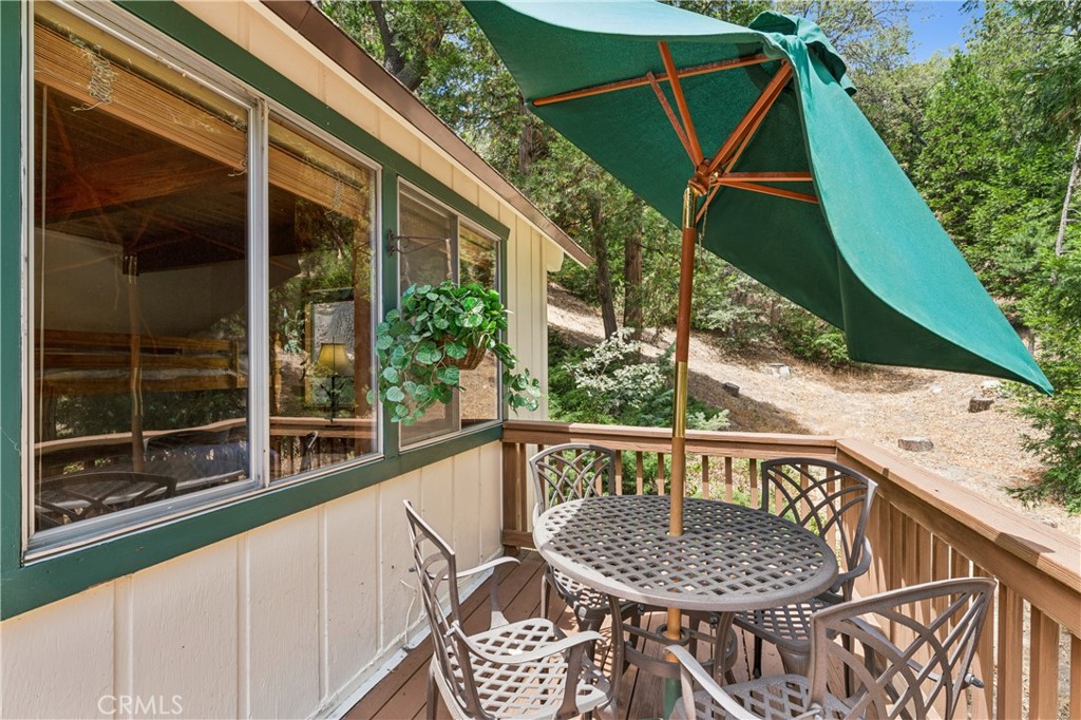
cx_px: 540
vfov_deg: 72.7
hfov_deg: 95.7
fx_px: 489
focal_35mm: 16
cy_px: 360
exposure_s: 1/15
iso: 100
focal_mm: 16.3
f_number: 13
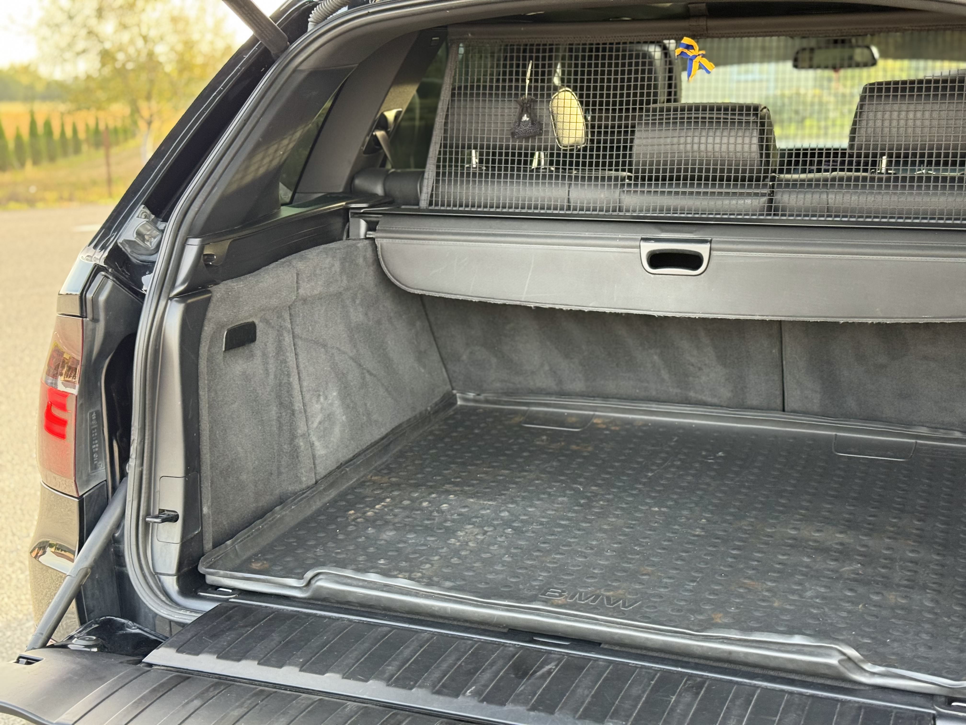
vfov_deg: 30.3
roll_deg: +3.2
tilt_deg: -9.3
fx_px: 1339
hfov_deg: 39.7
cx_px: 483
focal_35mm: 48
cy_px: 362
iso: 100
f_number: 1.78
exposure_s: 1/80
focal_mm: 6.76
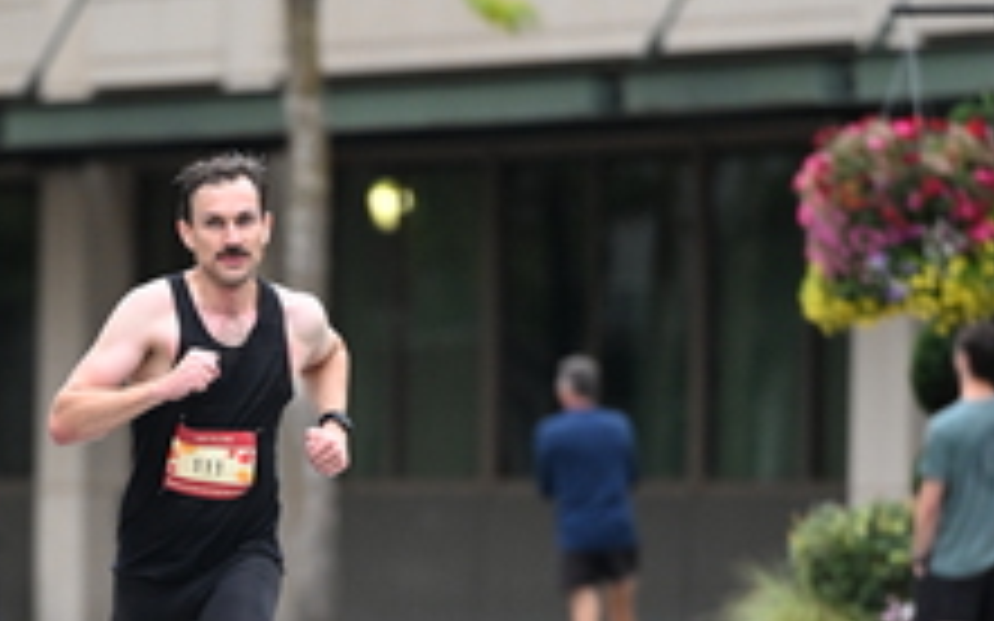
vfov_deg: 2.6
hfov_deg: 4.1
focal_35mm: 507
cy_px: 540
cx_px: 290
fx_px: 13731
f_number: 2.8
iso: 1600
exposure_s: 1/800
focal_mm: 200
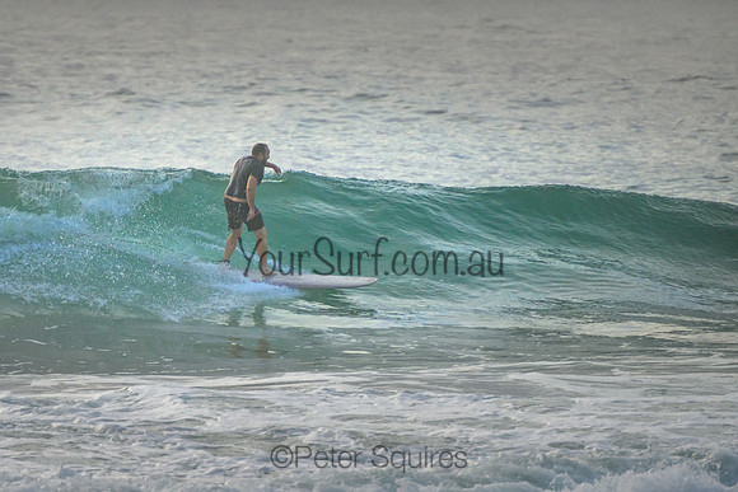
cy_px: 216
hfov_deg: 3.7
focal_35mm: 550
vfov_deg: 2.5
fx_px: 11273
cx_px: 252
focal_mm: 400
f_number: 5.6
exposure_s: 1/2000
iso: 900
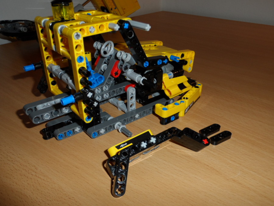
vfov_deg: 44.2
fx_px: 253
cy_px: 103
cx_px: 137
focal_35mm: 32
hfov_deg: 56.8
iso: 100
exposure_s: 1/45
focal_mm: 5.3
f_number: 3.4
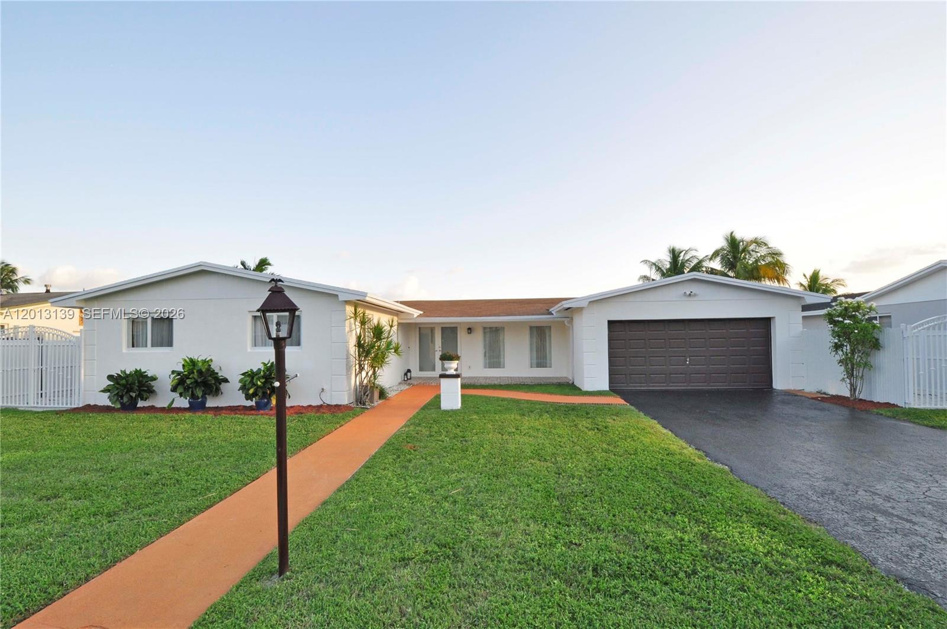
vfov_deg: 77.2
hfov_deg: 100.5
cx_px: 474
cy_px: 314
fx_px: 394
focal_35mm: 15
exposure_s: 1/30
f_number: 18
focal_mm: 10
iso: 400
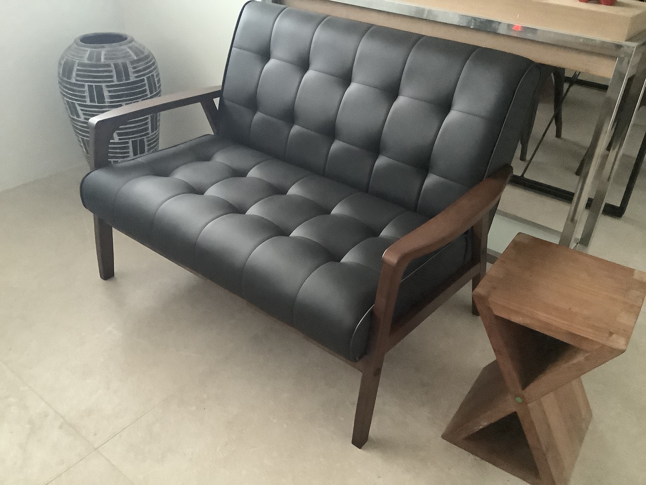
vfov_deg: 45.4
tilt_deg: -33.4
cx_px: 323
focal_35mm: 31
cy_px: 242
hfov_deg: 58.4
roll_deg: -3.3
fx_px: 579
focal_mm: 3.3
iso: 800
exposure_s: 1/20
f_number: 2.4
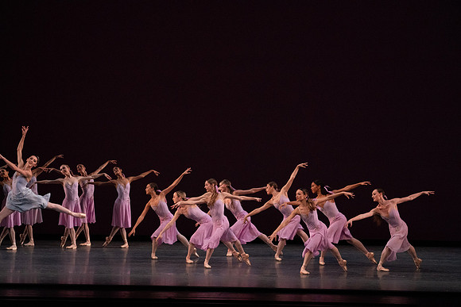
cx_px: 230
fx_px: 1563
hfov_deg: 16.8
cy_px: 154
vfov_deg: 11.2
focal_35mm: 122
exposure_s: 1/400
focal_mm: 122
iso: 12800
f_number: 13
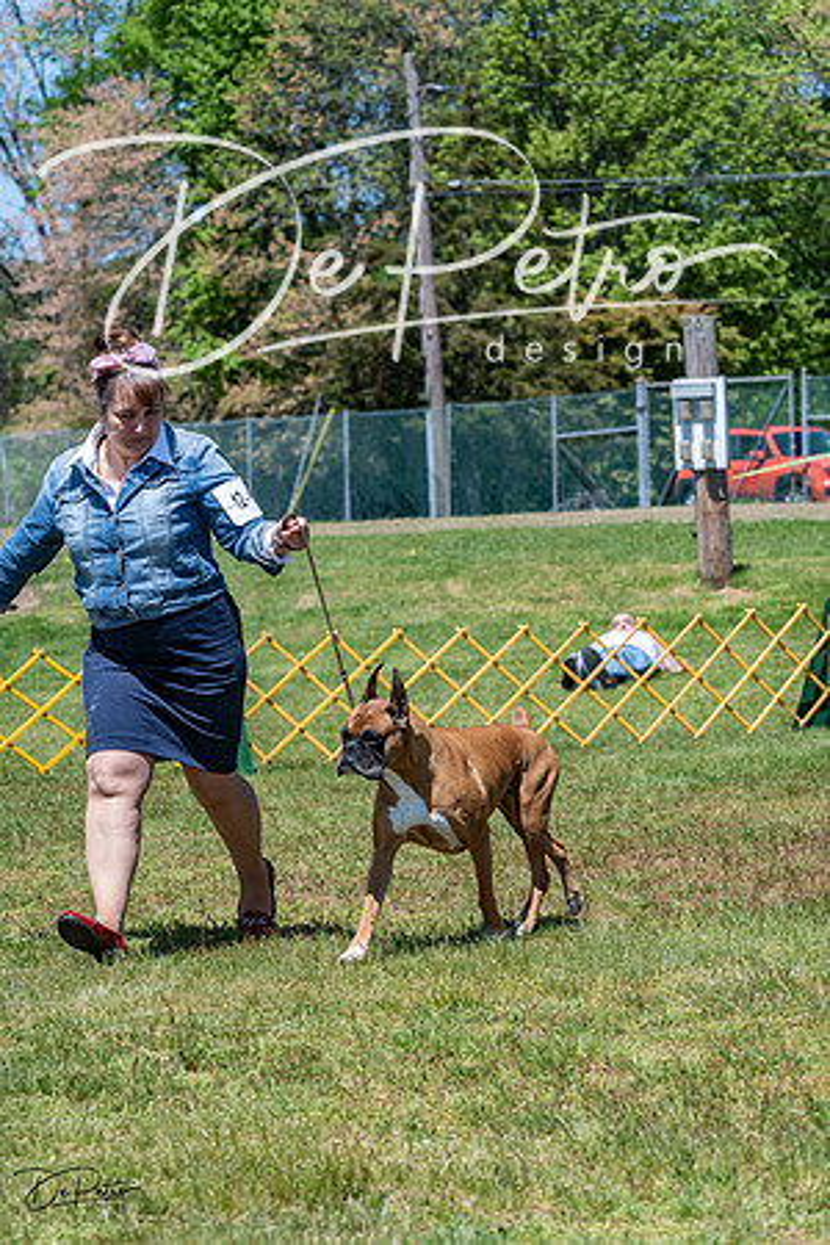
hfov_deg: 12.3
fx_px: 3838
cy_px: 622
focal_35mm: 111
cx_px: 415
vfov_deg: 18.4
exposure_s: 1/1600
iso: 500
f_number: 7.1
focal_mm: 111
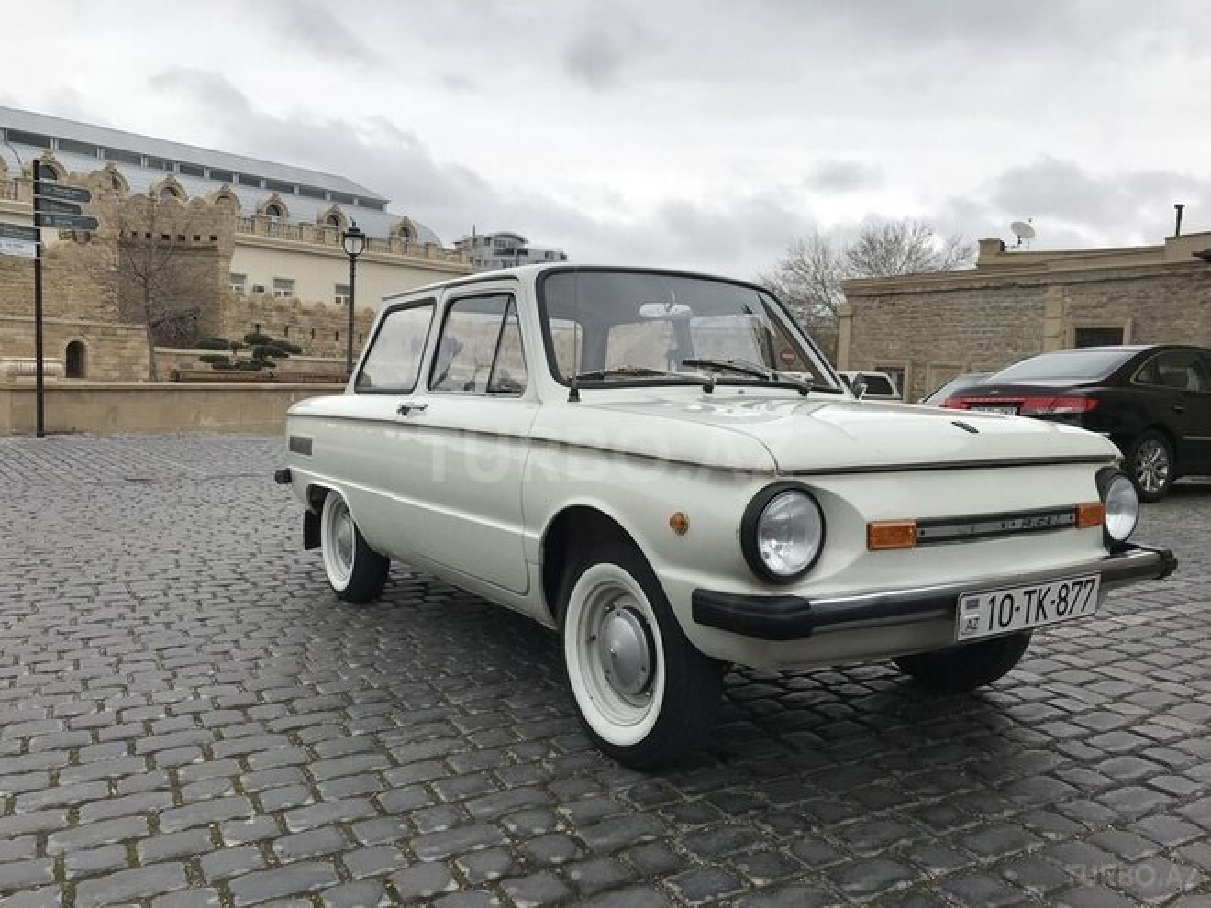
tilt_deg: -4.4
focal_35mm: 28
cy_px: 454
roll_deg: -2.1
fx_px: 980
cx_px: 606
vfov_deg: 49.7
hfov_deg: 63.4
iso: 20
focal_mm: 3.99
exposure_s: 1/1126
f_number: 1.8
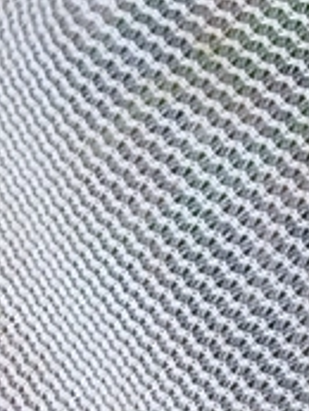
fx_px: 2853
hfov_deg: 6.1
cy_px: 71
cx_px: 449
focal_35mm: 240
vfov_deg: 8.2
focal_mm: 5.31
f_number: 1.7
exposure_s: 1/33
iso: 400
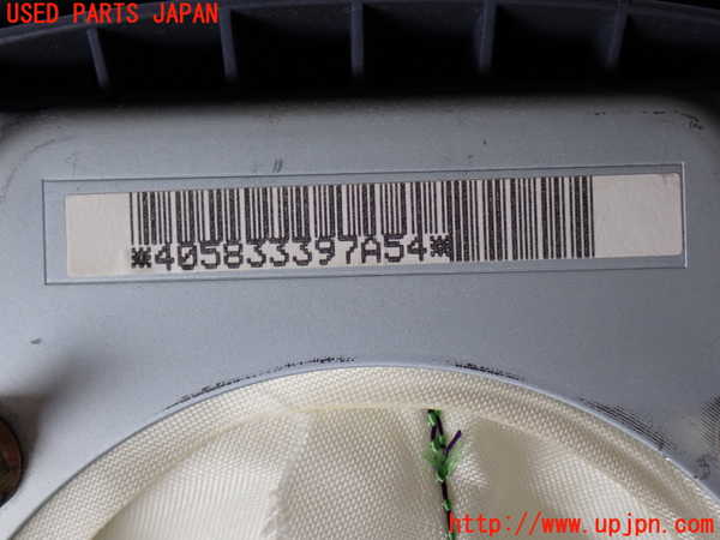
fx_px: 1206
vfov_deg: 25.2
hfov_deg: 33.2
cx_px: 360
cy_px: 270
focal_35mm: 58
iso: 200
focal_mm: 10.35
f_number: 3.5
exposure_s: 1/60
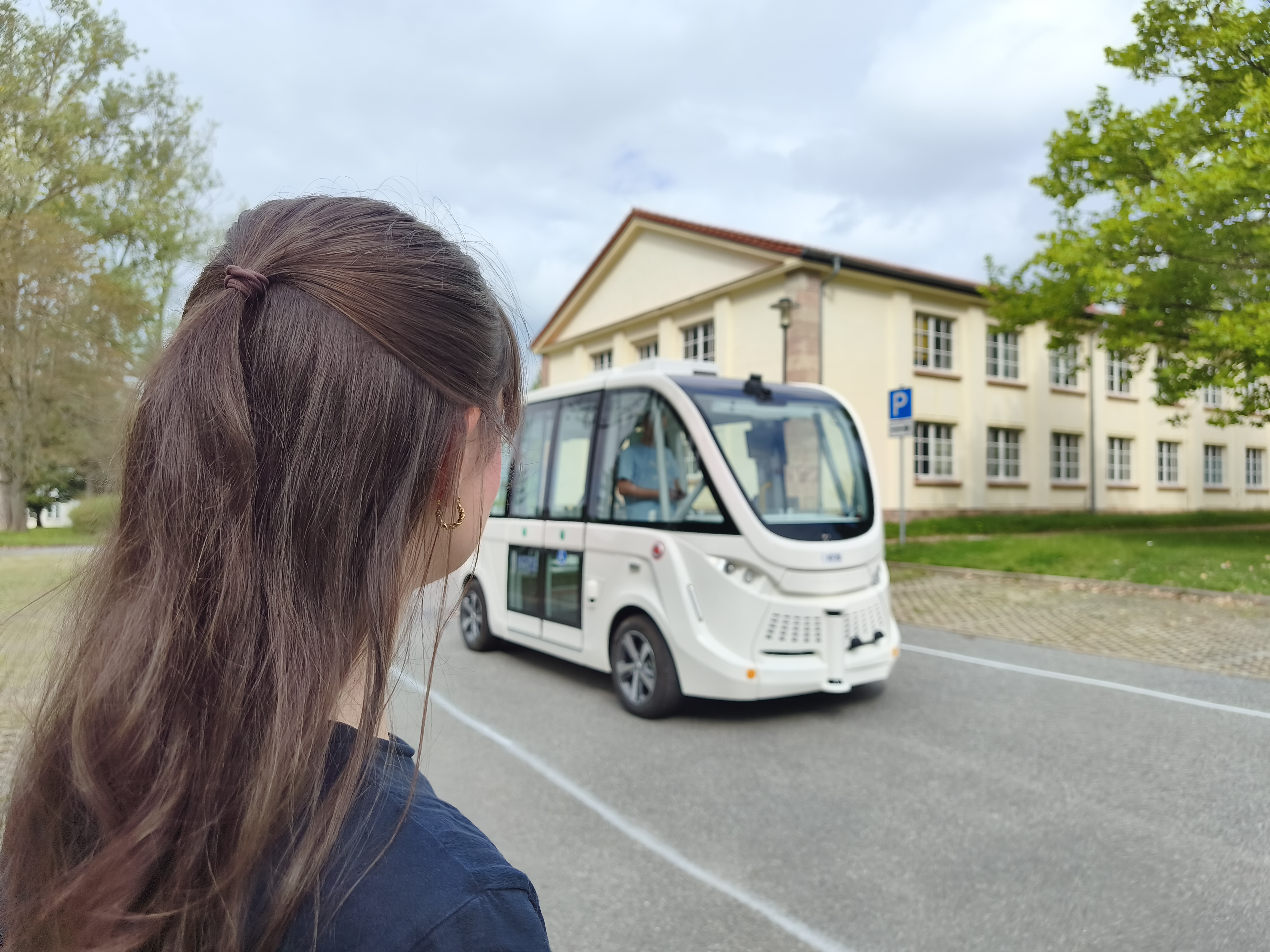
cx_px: 635
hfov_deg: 73.9
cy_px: 476
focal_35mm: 23
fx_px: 844
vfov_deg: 58.9
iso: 50
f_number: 1.7
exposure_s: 1/594
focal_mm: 6.06
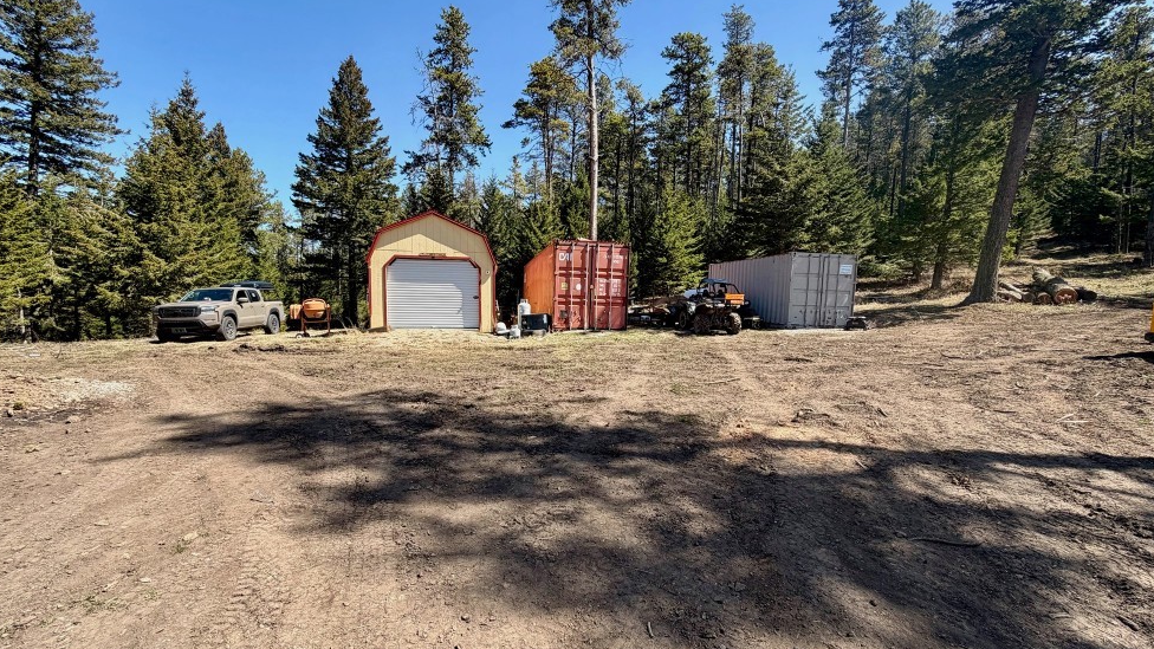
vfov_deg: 67.0
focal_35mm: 16
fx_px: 490
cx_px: 552
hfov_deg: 99.3
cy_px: 344
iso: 40
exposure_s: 1/770
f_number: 2.2
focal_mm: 2.22
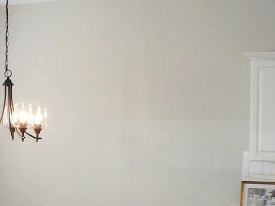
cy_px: 173
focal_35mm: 115
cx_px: 59
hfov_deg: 17.0
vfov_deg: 12.8
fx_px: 913
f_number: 3.4
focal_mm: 7.8
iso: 200
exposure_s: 1/100
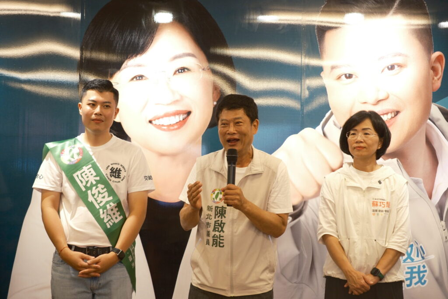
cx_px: 224
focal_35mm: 75
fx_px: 933
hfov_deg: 27.0
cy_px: 150
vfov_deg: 18.2
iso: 800
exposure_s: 1/180
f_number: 2.8
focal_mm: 50
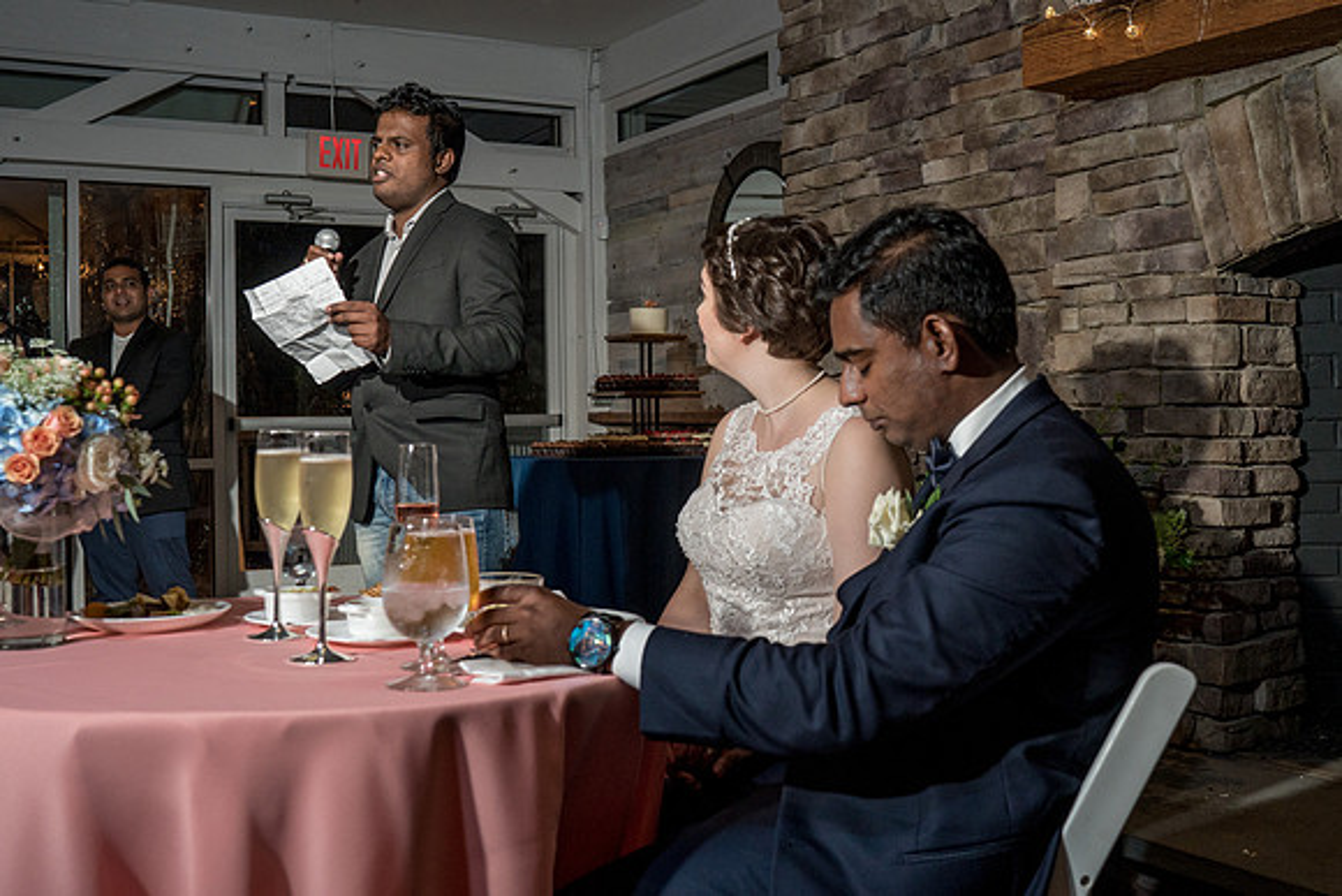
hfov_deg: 46.0
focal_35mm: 42
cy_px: 415
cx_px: 745
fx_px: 1579
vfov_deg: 31.7
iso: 800
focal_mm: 35
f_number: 5.6
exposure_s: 1/200
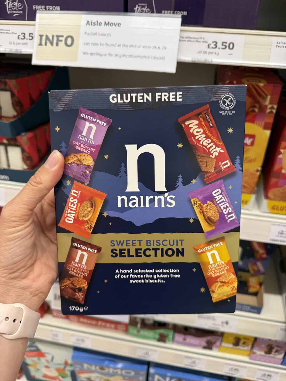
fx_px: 264
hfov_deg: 56.8
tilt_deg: -31.6
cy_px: 190
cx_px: 143
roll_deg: -2.6
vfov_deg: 71.6
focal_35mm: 24
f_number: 1.78
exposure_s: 1/100
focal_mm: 6.76
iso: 160
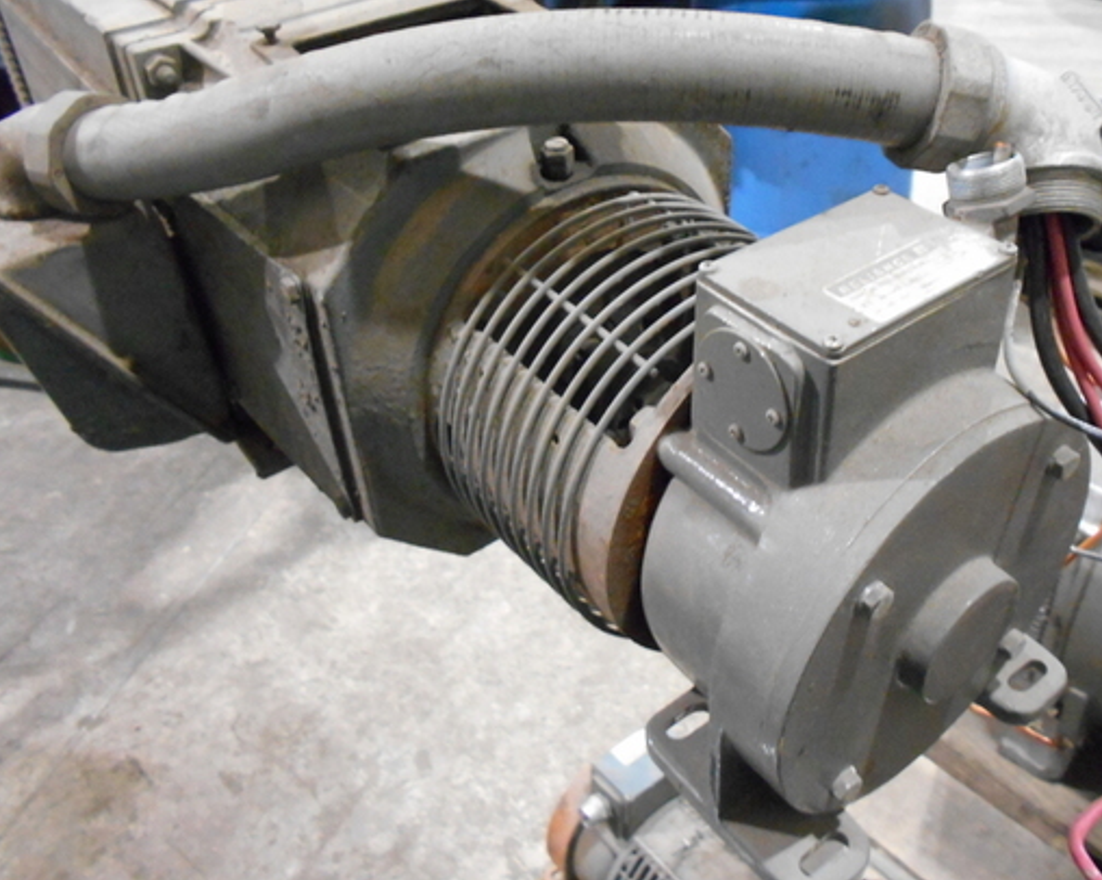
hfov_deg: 55.4
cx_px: 644
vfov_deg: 45.6
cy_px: 362
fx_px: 1043
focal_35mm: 32
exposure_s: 1/15
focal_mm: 4.6
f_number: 3.2
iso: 800
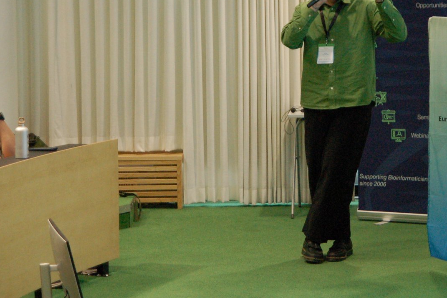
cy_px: 66
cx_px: 344
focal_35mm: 140
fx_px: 1737
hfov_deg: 14.6
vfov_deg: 9.8
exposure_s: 1/125
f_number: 2.8
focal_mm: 50
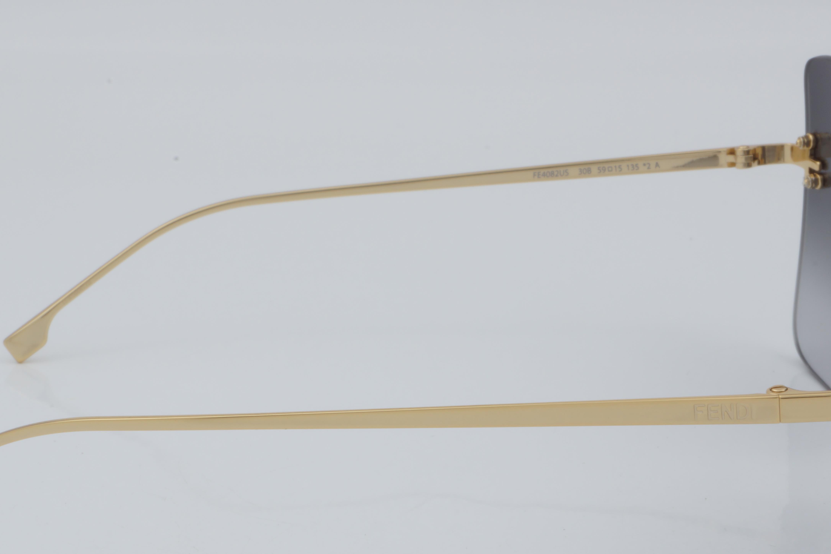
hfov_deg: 19.6
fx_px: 2401
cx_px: 388
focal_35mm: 104
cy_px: 375
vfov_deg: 13.1
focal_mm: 50
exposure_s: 1/4
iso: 100
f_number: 32
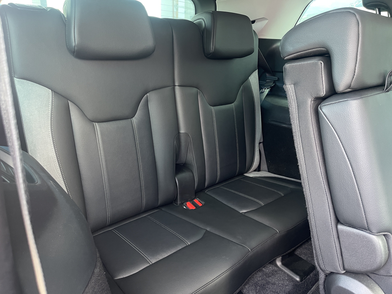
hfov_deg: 69.4
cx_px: 196
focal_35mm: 25
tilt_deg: -18.2
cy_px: 147
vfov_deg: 54.9
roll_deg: -0.9
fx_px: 283
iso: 250
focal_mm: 5.1
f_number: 1.6
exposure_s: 1/60
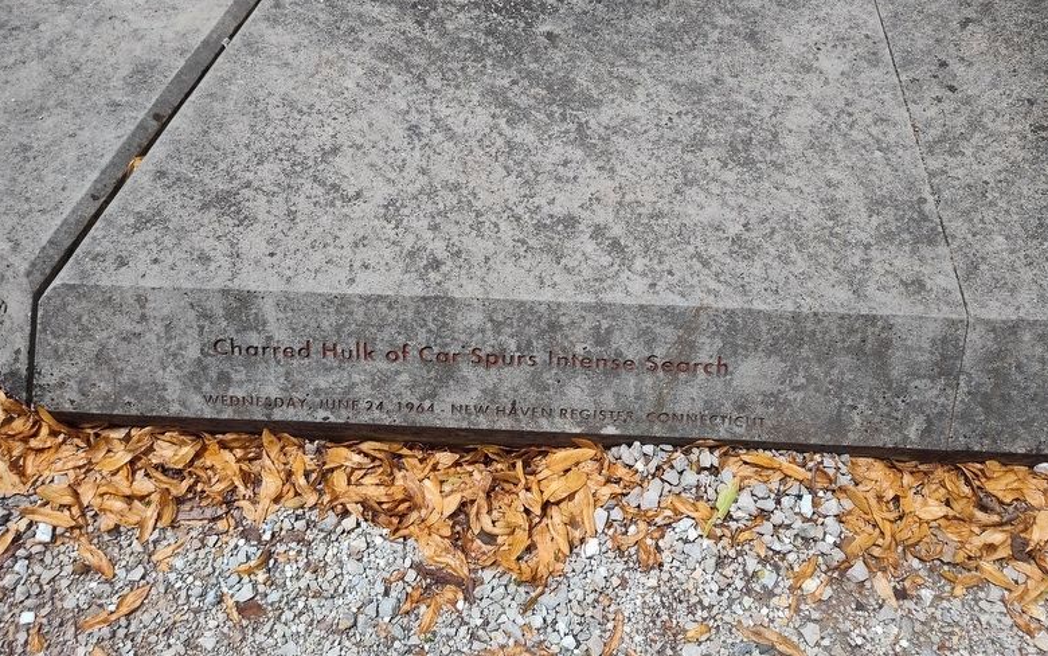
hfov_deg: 72.5
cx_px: 528
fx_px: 714
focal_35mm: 25
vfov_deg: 49.0
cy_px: 265
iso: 100
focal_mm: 5.56
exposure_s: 1/1190
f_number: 1.8
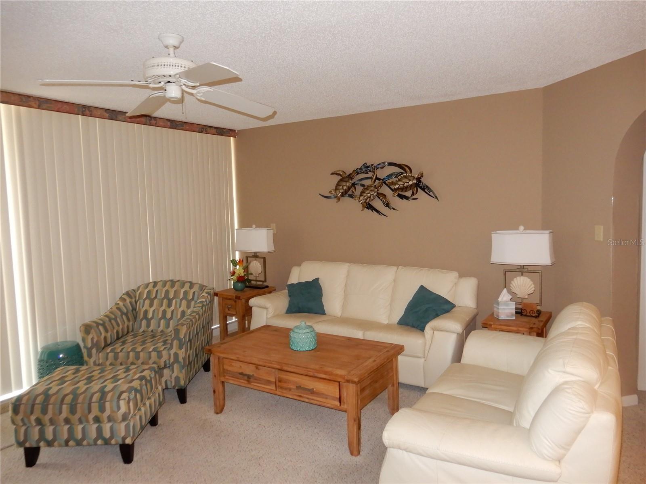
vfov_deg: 56.8
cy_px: 242
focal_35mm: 24
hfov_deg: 71.6
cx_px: 323
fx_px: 448
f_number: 3.4
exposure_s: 1/30
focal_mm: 4.3
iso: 360
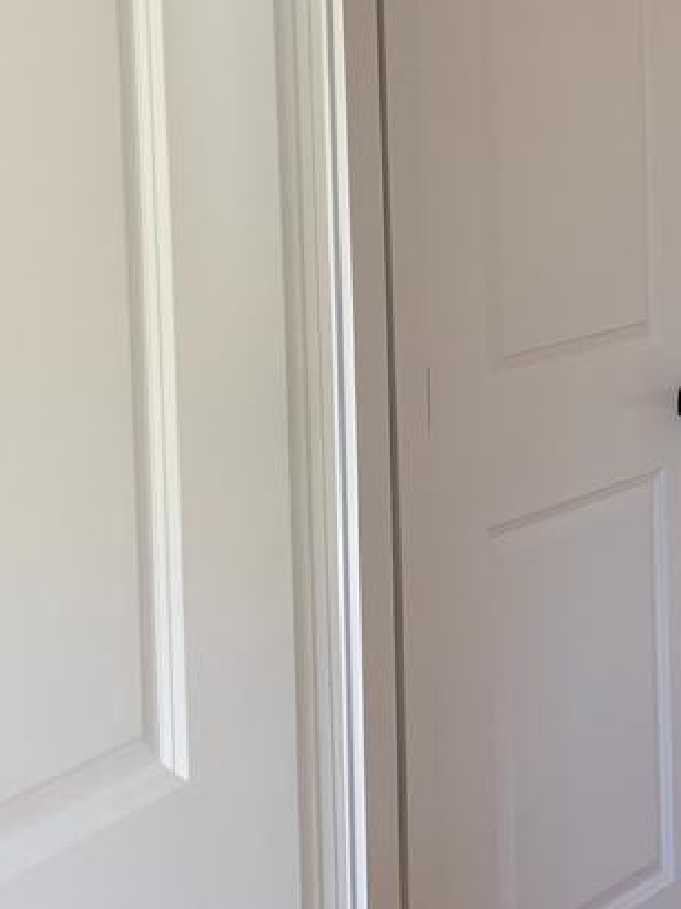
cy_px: 191
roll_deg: +1.2
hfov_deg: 16.2
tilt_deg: -4.6
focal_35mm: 90
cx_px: 575
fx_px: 2363
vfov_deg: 21.5
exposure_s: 1/120
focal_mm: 6.76
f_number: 1.78
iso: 160
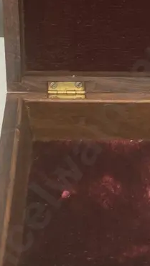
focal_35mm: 84
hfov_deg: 14.3
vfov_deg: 25.2
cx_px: 123
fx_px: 594
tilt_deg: -50.6
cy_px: 101
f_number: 1.8
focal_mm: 3.99
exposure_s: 1/50
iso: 80
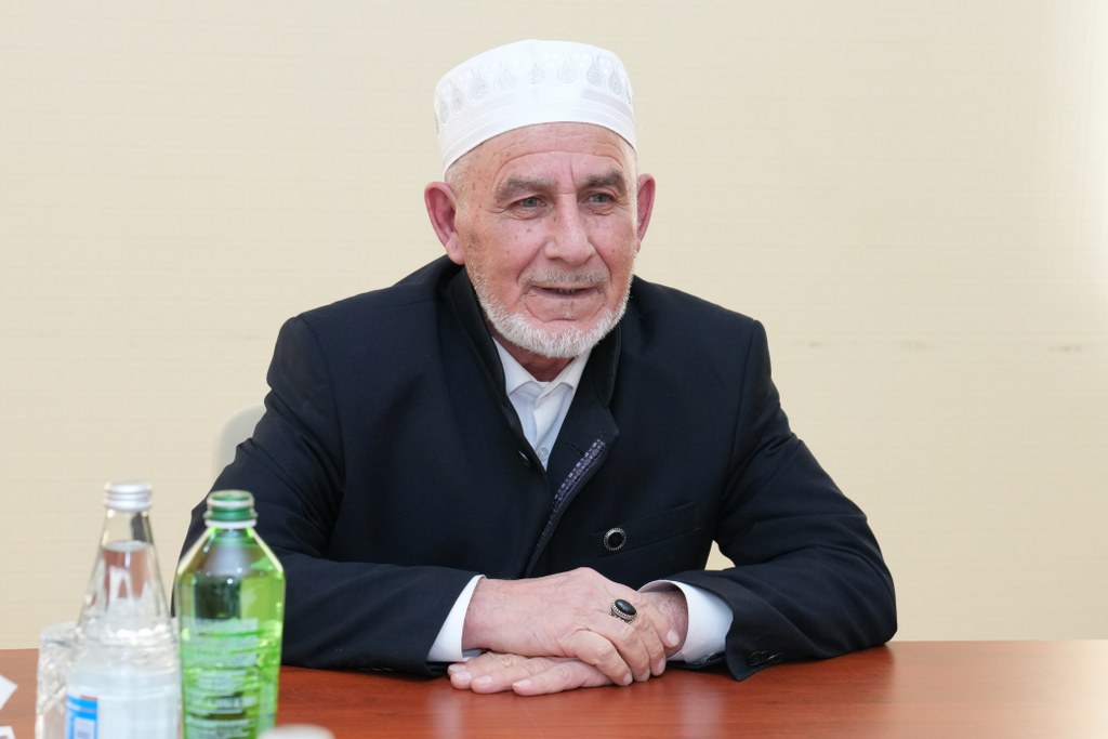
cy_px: 370
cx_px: 554
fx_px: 2678
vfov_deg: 15.7
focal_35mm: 87
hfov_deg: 23.4
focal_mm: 58
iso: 1600
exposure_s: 1/200
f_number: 5
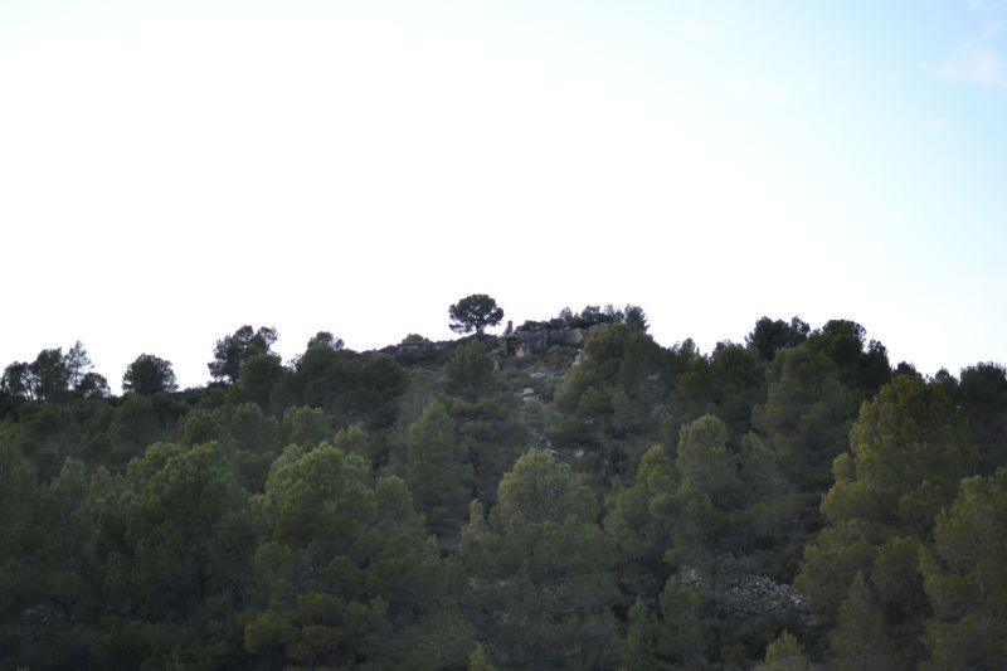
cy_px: 336
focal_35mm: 52
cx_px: 504
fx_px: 1468
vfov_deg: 25.7
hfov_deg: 37.9
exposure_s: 1/40
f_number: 2
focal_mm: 35
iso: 100
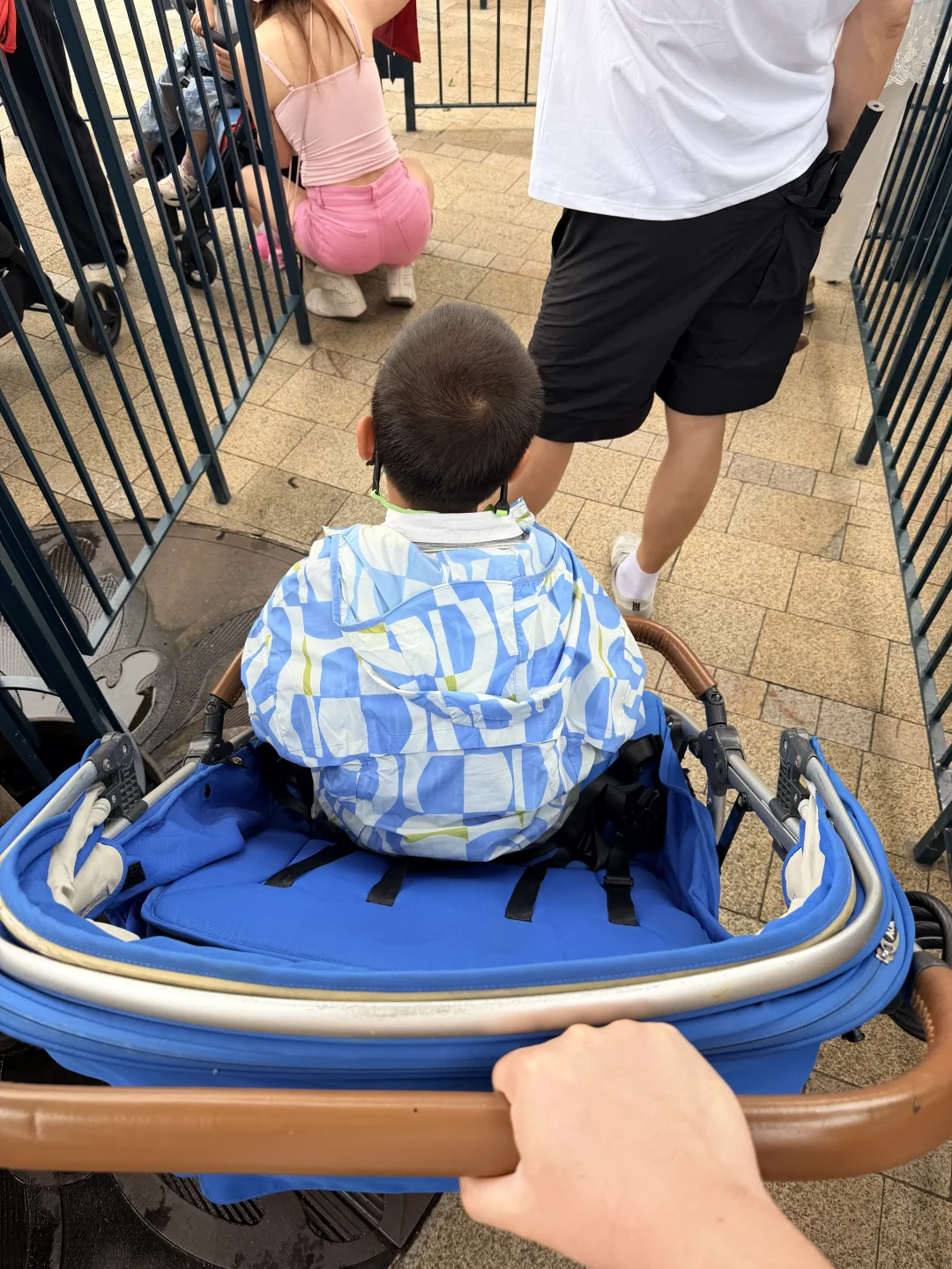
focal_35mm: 24
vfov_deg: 71.6
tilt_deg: -50.7
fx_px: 880
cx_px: 476
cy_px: 634
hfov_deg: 56.8
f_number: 1.78
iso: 80
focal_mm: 6.76
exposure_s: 1/430
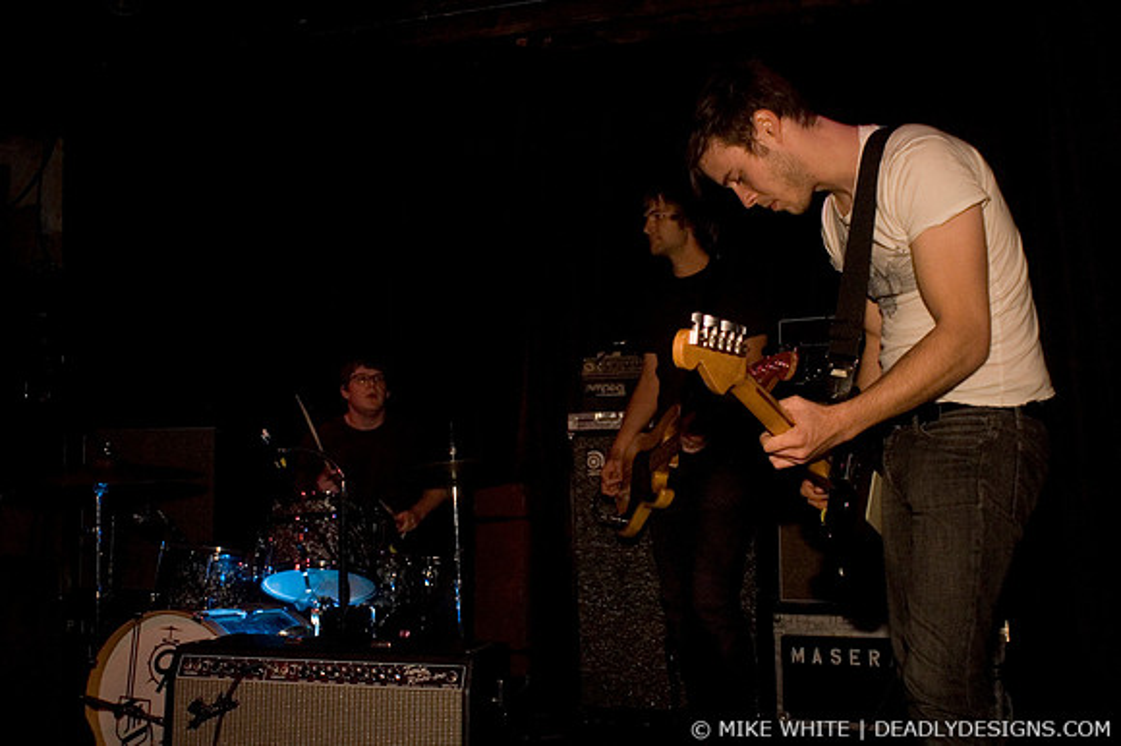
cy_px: 373
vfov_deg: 43.6
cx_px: 560
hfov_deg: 62.0
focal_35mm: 30
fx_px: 934
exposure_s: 1/40
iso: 800
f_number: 2.8
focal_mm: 20
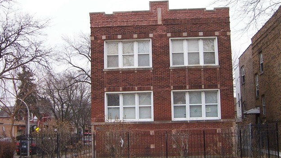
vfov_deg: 29.7
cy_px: 69
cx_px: 140
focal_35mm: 40
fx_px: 298
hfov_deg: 50.5
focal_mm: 6
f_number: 3
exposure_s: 1/90
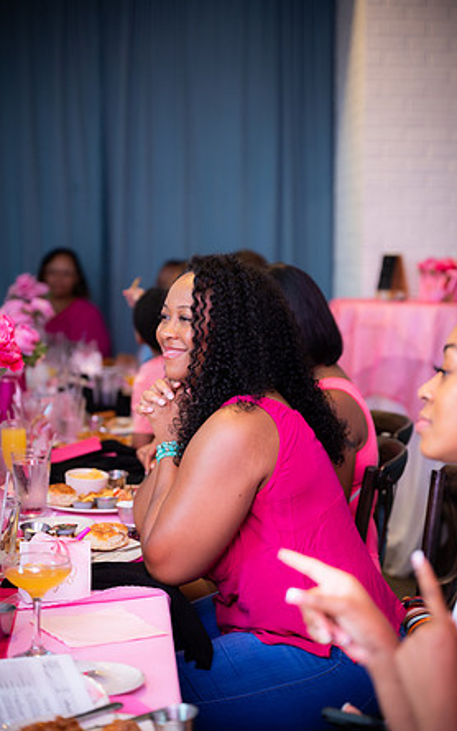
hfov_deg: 18.1
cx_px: 233
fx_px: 1435
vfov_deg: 28.6
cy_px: 365
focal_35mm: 72
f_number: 2.8
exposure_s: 1/200
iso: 1000
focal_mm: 70
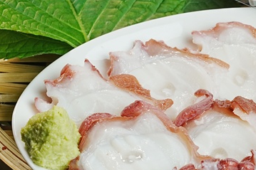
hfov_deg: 10.5
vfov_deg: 7.0
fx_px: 1386
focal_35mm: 195
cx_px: 246
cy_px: 63
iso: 400
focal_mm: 70
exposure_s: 1/125
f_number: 11
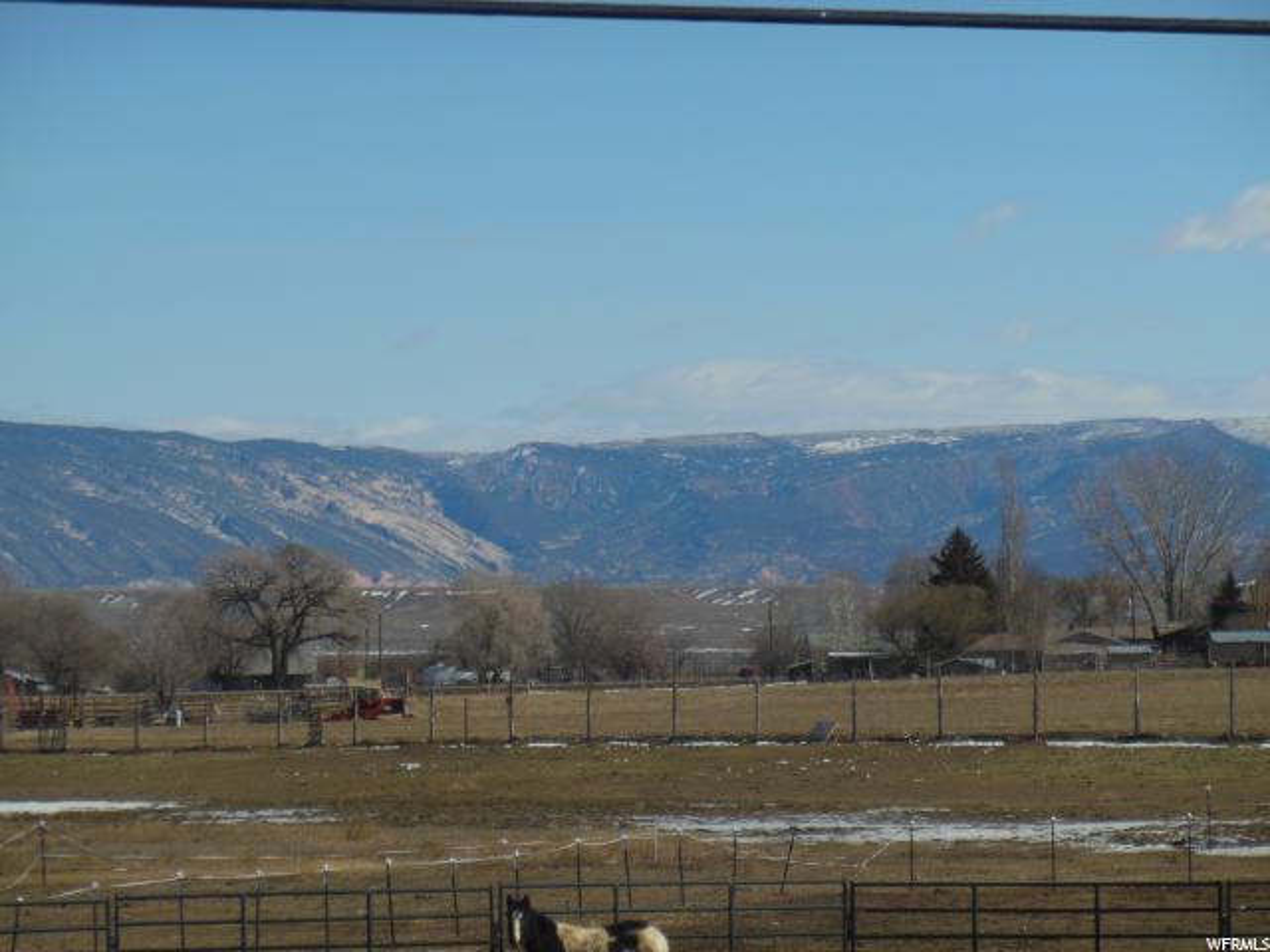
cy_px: 476
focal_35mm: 191
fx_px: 7007
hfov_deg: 10.4
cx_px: 635
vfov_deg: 7.8
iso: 125
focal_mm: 34
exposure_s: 1/1250
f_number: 5.6
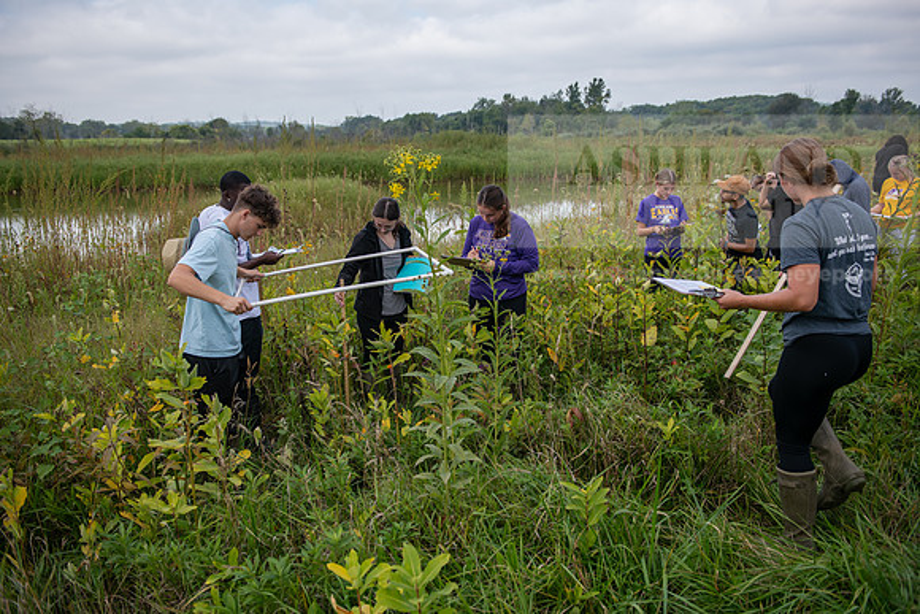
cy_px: 307
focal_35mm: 32
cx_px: 460
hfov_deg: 58.7
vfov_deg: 41.1
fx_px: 818
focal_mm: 32
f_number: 3.5
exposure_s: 1/500
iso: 100
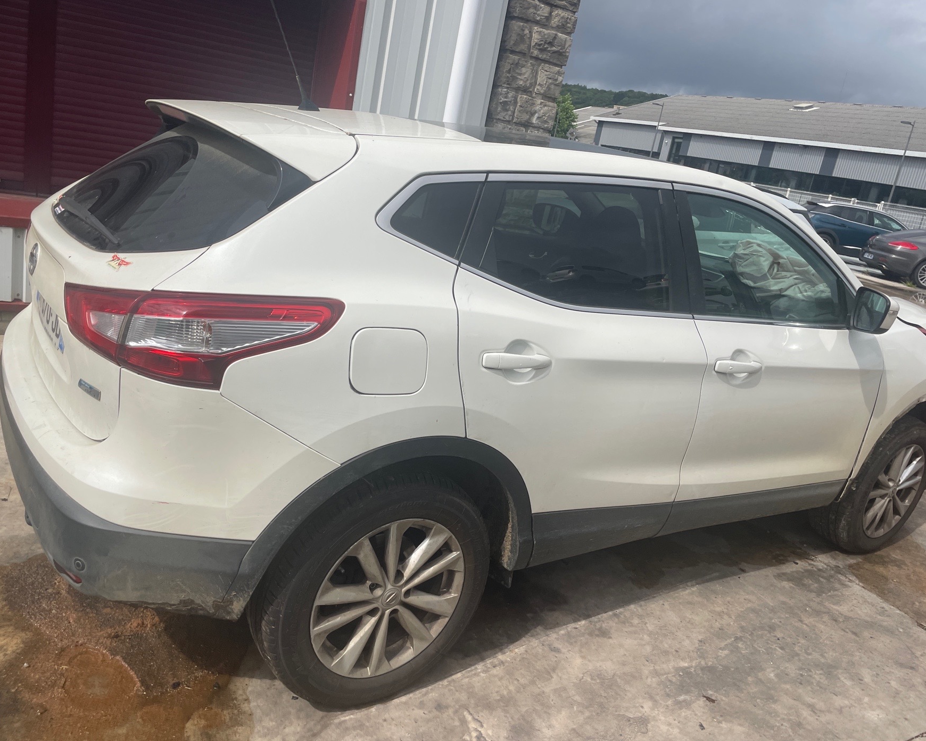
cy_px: 366
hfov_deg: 62.2
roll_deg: -9.3
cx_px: 441
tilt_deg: -12.5
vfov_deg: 51.5
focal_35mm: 28
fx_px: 767
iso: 32
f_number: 1.6
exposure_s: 1/5814
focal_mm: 4.2
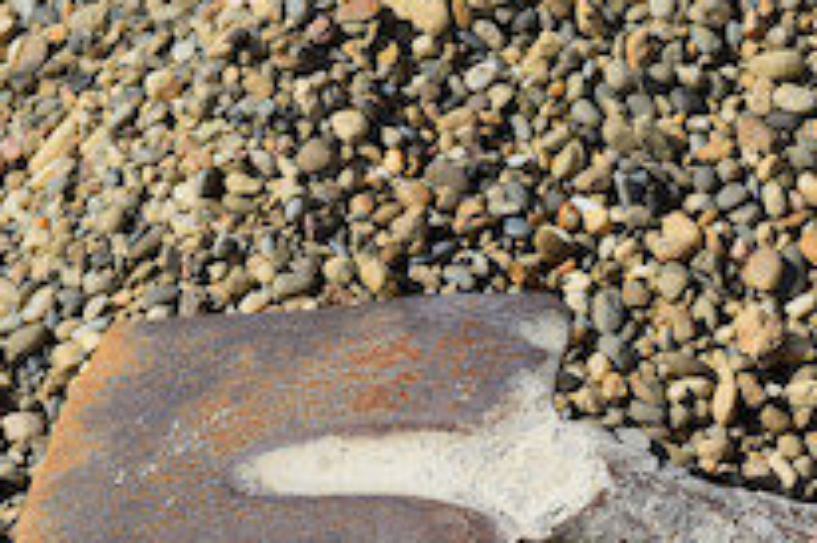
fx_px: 5453
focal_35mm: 240
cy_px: 682
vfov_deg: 5.7
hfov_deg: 8.6
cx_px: 591
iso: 200
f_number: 11
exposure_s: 1/500
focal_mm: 55
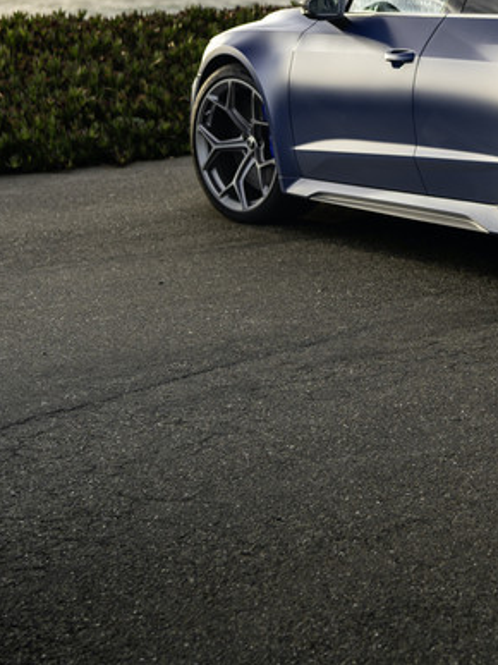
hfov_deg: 9.8
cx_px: 586
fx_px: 2860
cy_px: 101
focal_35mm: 149
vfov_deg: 13.2
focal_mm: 50
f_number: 2.5
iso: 50
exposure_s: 1/125
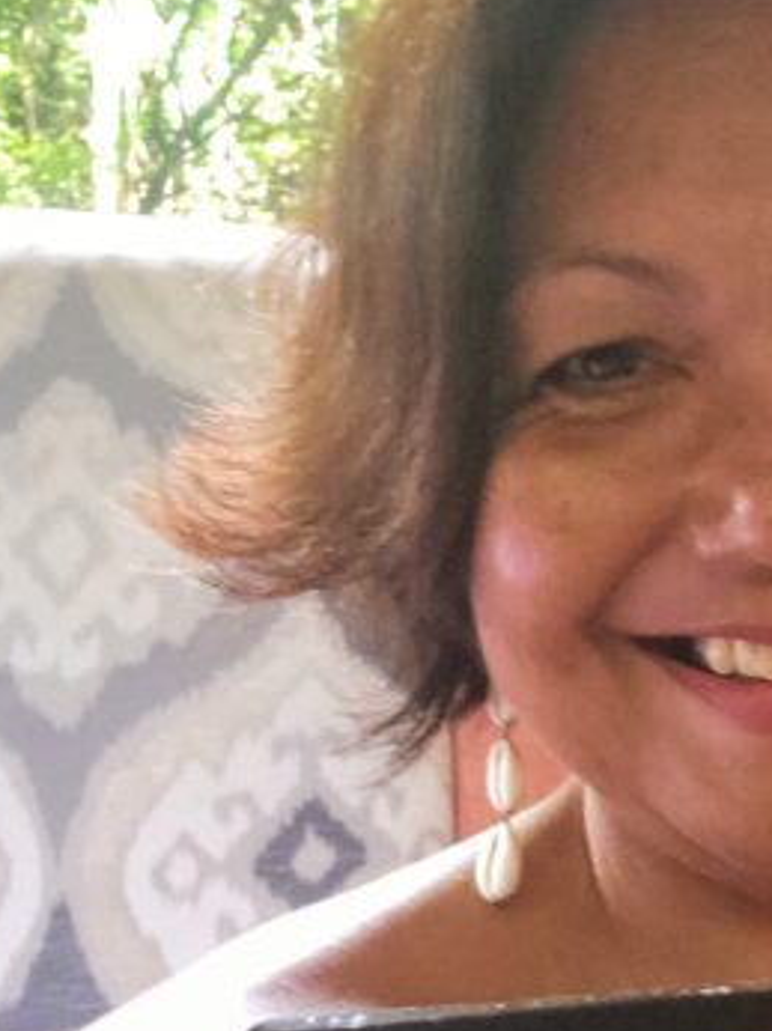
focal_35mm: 74
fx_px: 2203
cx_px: 915
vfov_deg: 26.1
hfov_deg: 18.8
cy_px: 739
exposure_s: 1/33.3
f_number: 2.2
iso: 500
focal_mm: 3.3
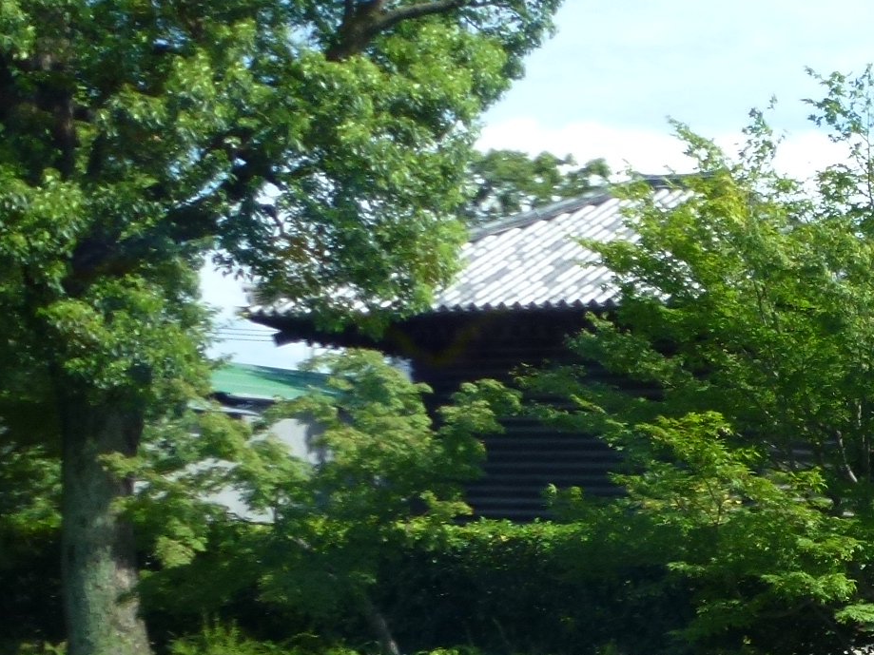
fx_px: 1969
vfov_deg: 18.0
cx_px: 1140
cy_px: 768
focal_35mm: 78
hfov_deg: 22.4
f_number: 3.5
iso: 100
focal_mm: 5
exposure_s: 1/100
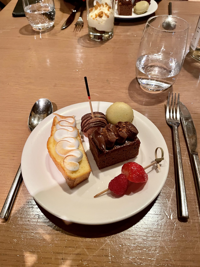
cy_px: 134
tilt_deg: -49.9
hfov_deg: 53.1
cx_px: 100
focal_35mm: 26
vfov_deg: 67.3
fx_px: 200
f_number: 1.6
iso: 320
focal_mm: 4.2
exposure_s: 1/50
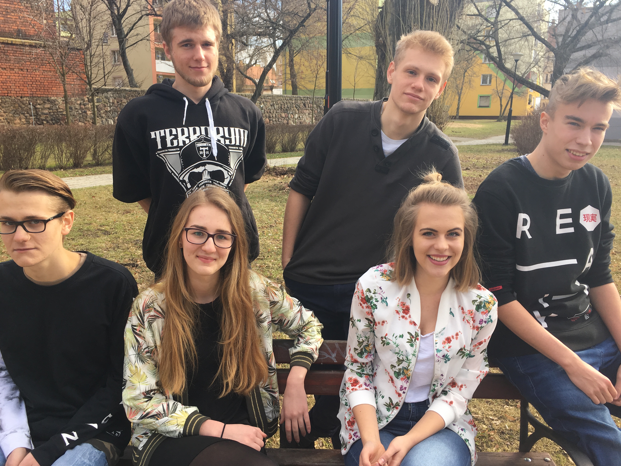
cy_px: 234
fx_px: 538
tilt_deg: -11.8
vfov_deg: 46.8
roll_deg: +2.9
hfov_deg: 60.0
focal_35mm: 30
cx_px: 301
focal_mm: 4.15
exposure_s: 1/327
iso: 25
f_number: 2.2
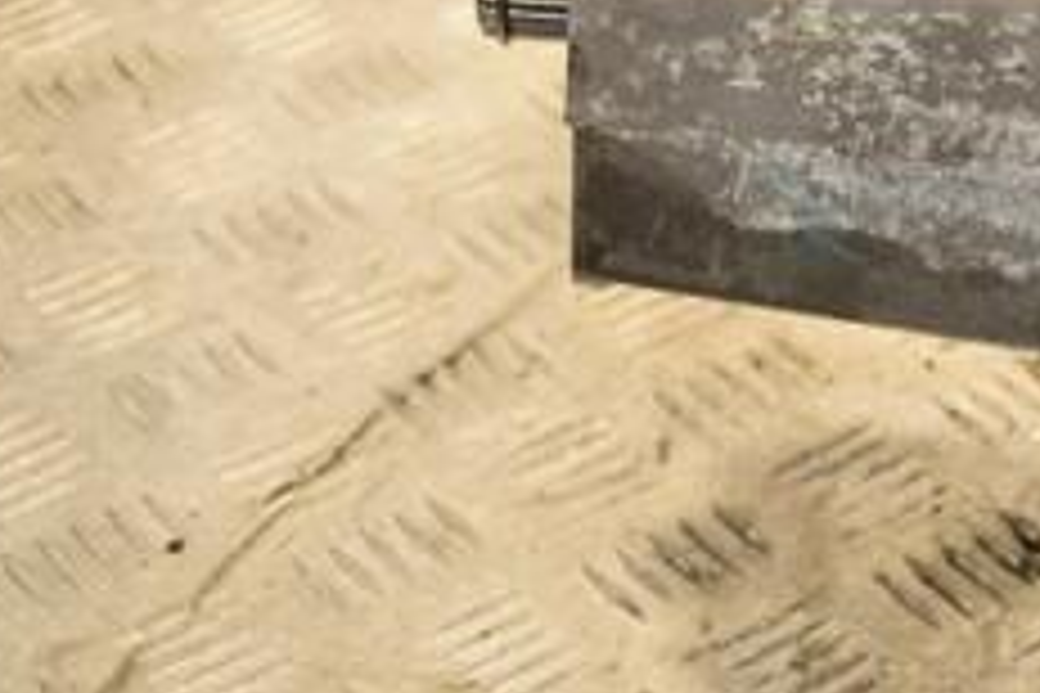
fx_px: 5064
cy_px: 14
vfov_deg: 7.8
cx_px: 1283
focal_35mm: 175
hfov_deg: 11.5
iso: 800
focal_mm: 45
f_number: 4.8
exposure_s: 1/125
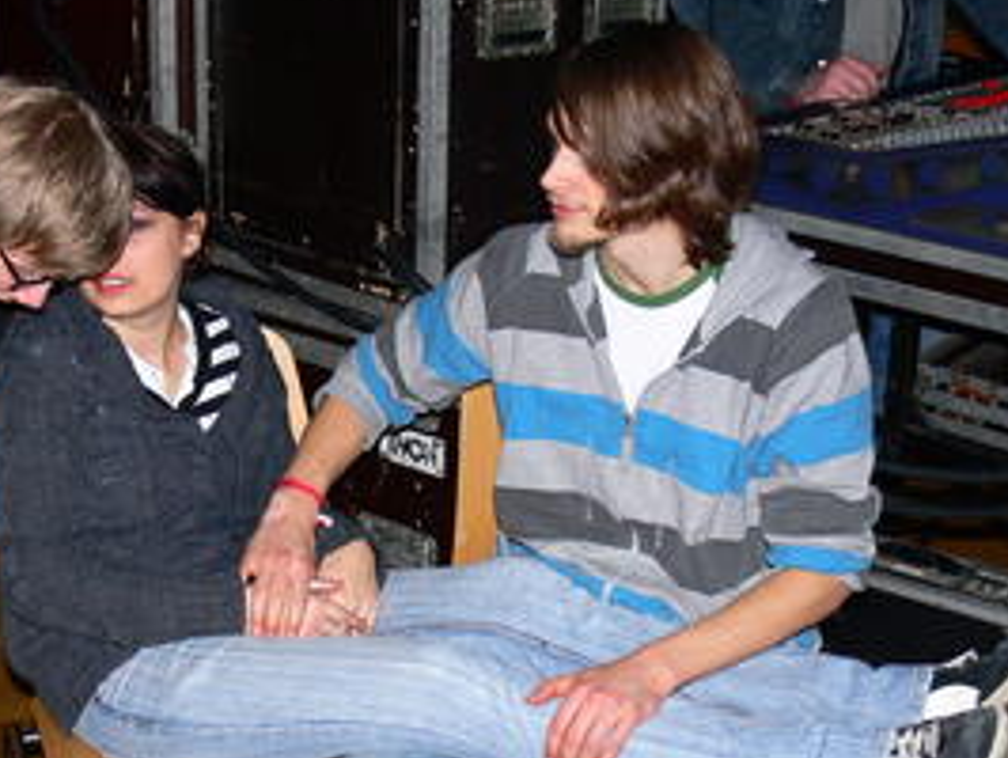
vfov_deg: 23.7
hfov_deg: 31.0
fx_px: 1807
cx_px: 360
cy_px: 428
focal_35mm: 62
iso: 100
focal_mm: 7.4
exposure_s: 1/30
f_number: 2.8
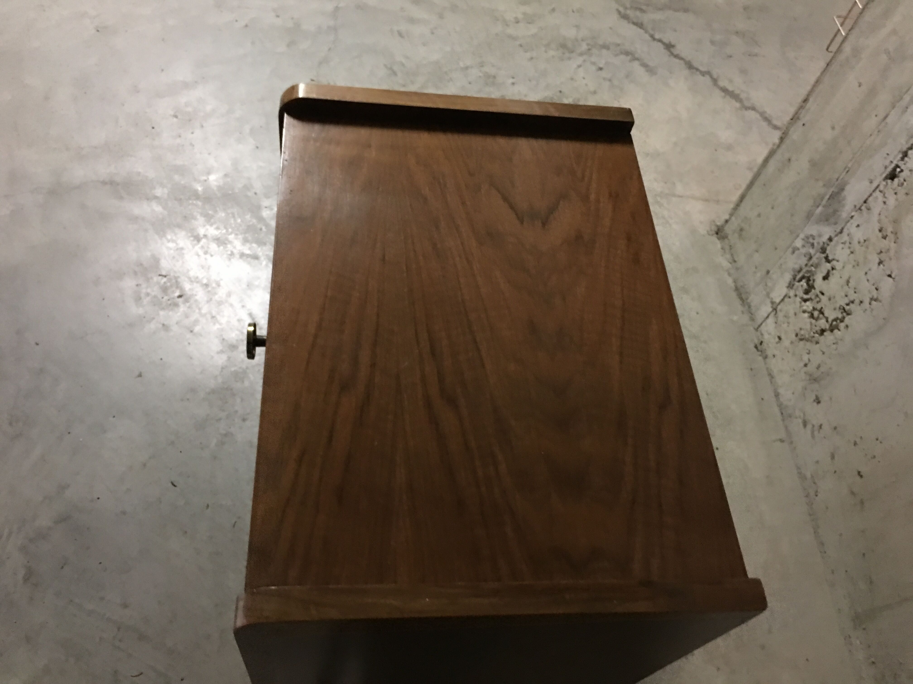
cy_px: 342
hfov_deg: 61.7
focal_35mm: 29
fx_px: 765
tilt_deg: -55.6
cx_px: 456
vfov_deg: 48.2
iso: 125
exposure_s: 1/4
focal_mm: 4.15
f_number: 2.2
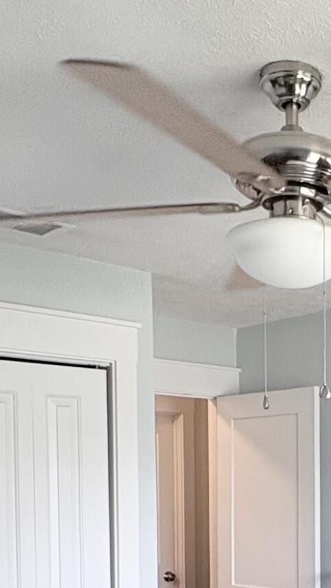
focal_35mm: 53
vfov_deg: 37.3
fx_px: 826
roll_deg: +0.7
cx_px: 391
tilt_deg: -0.6
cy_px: 496
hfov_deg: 21.2
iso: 250
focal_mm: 2.22
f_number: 2.2
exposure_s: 1/82
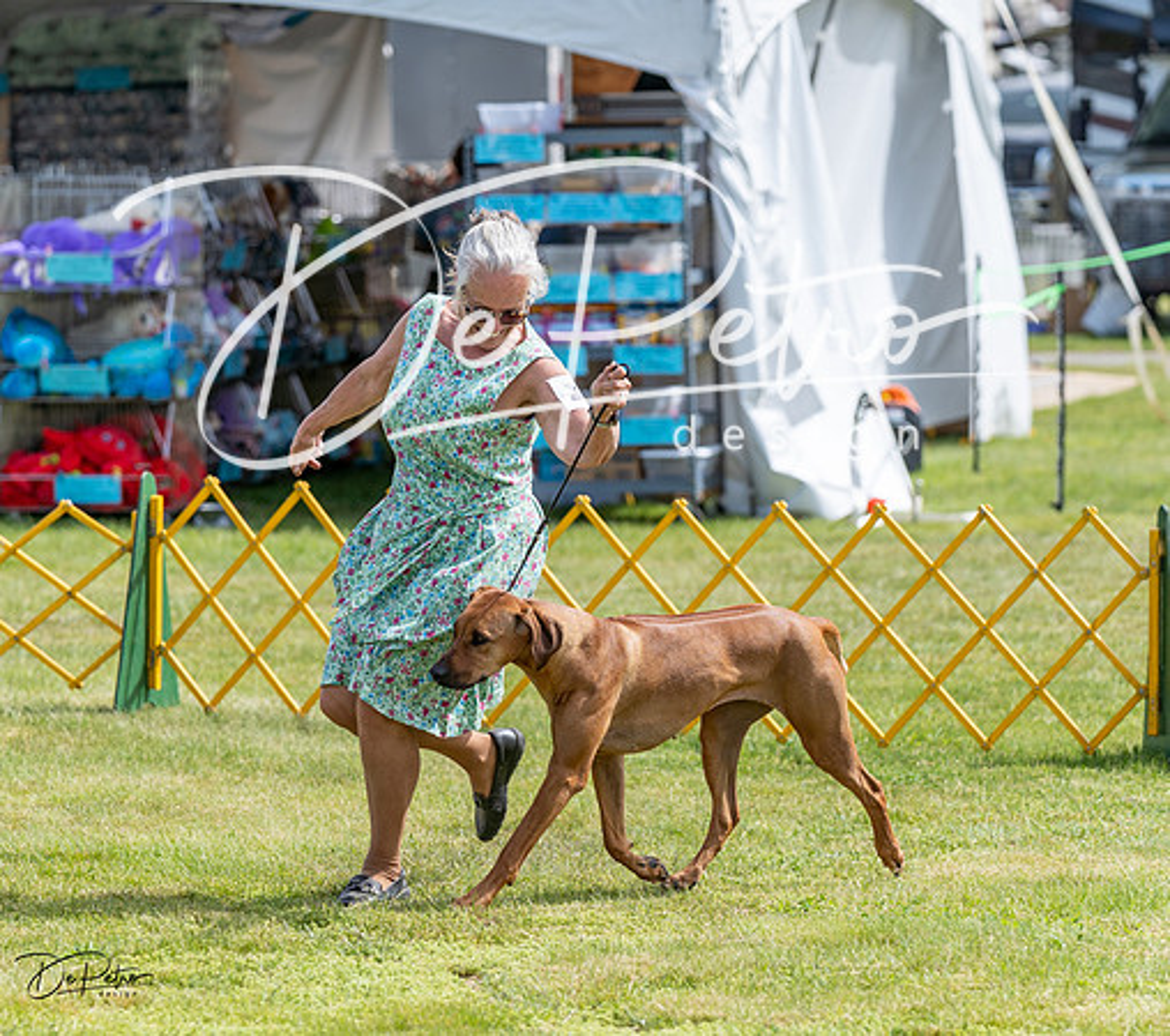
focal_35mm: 188
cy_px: 485
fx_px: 6776
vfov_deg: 8.7
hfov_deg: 9.9
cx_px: 546
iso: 100
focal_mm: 129
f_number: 3.5
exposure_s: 1/1000
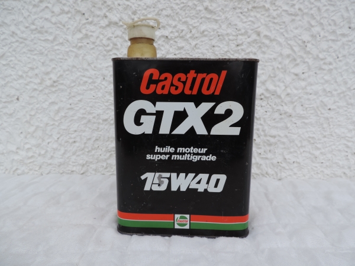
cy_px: 133
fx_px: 246
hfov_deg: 71.6
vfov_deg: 56.8
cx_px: 178
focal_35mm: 24
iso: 80
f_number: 3
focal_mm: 4.3
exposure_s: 1/100
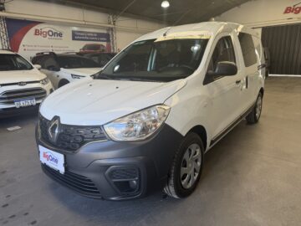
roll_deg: +0.9
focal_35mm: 24
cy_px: 113
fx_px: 209
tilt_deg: -14.4
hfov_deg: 71.6
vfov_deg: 56.8
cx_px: 150
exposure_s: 1/126
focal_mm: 6.76
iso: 64
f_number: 1.78
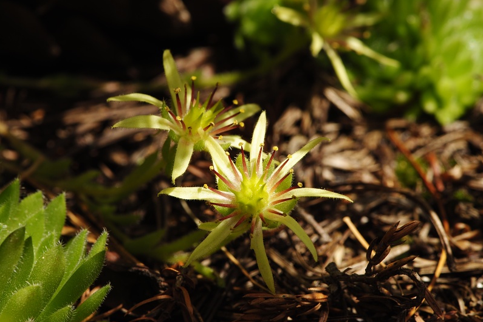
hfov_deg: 15.9
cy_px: 162
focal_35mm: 129
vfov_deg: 10.7
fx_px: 1724
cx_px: 242
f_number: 11
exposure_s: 1/100
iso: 100
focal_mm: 85
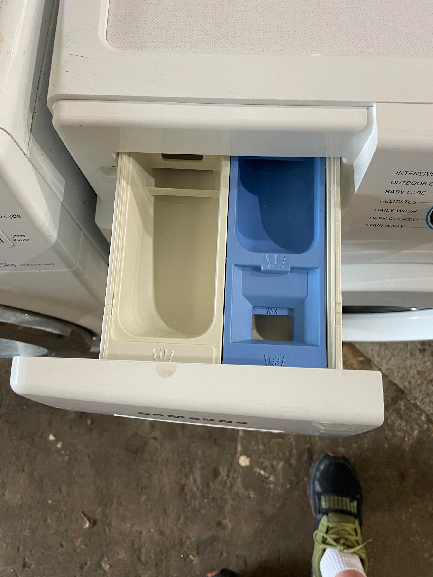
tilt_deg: -76.7
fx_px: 450
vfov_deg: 65.3
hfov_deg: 51.4
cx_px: 212
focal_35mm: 27
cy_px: 280
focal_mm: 4.2
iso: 80
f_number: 1.6
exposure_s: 1/50
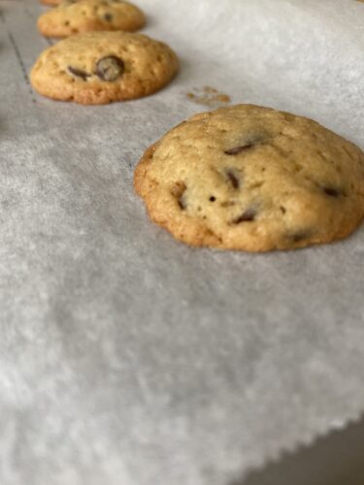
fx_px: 351
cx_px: 182
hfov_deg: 54.9
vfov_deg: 69.4
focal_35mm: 25
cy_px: 242
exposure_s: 1/122
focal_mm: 4.25
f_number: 1.8
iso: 64
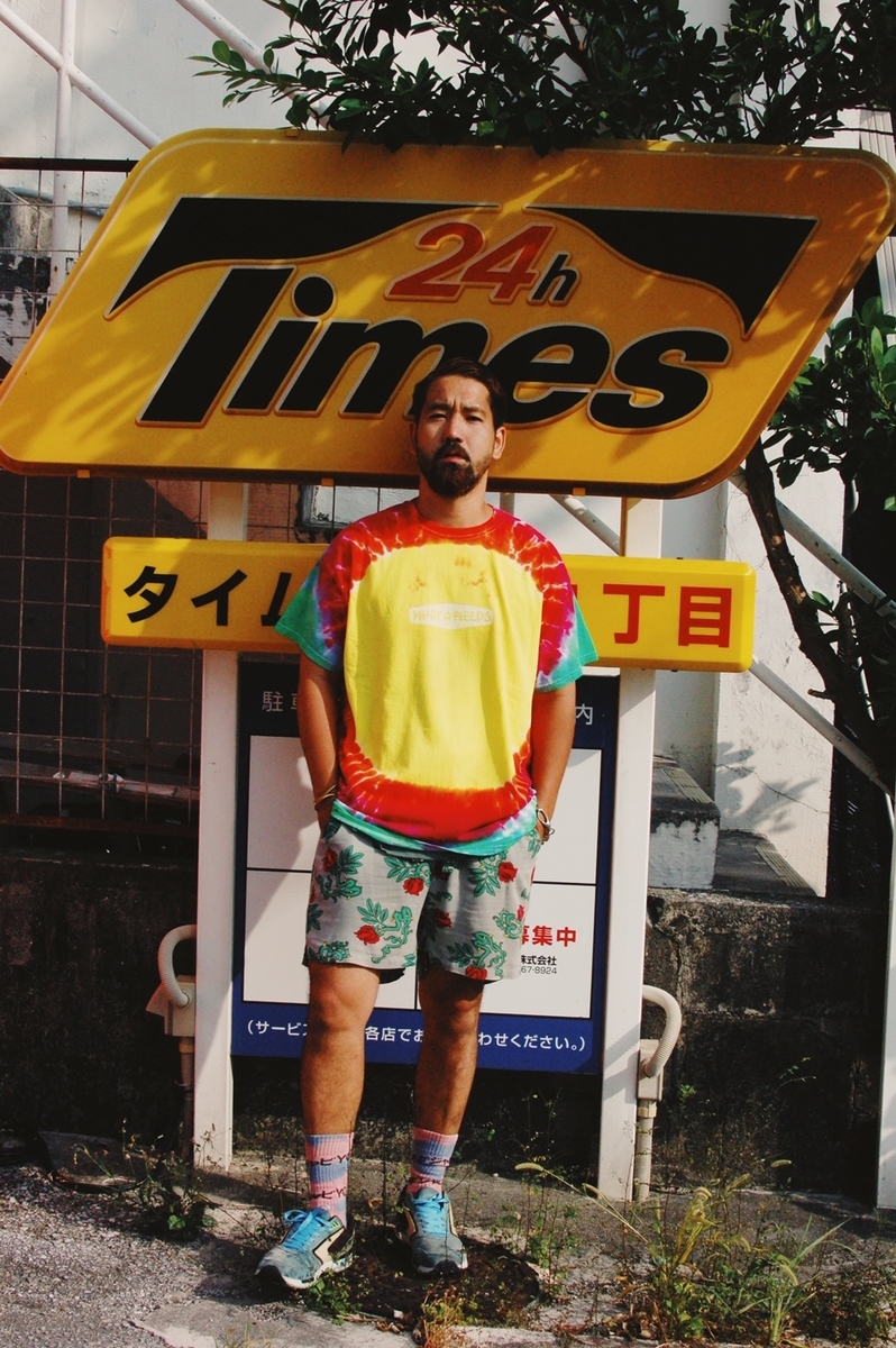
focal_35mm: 52
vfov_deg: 37.9
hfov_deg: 25.7
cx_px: 448
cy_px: 674
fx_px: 1963
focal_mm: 35
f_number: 14
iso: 800
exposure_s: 1/800
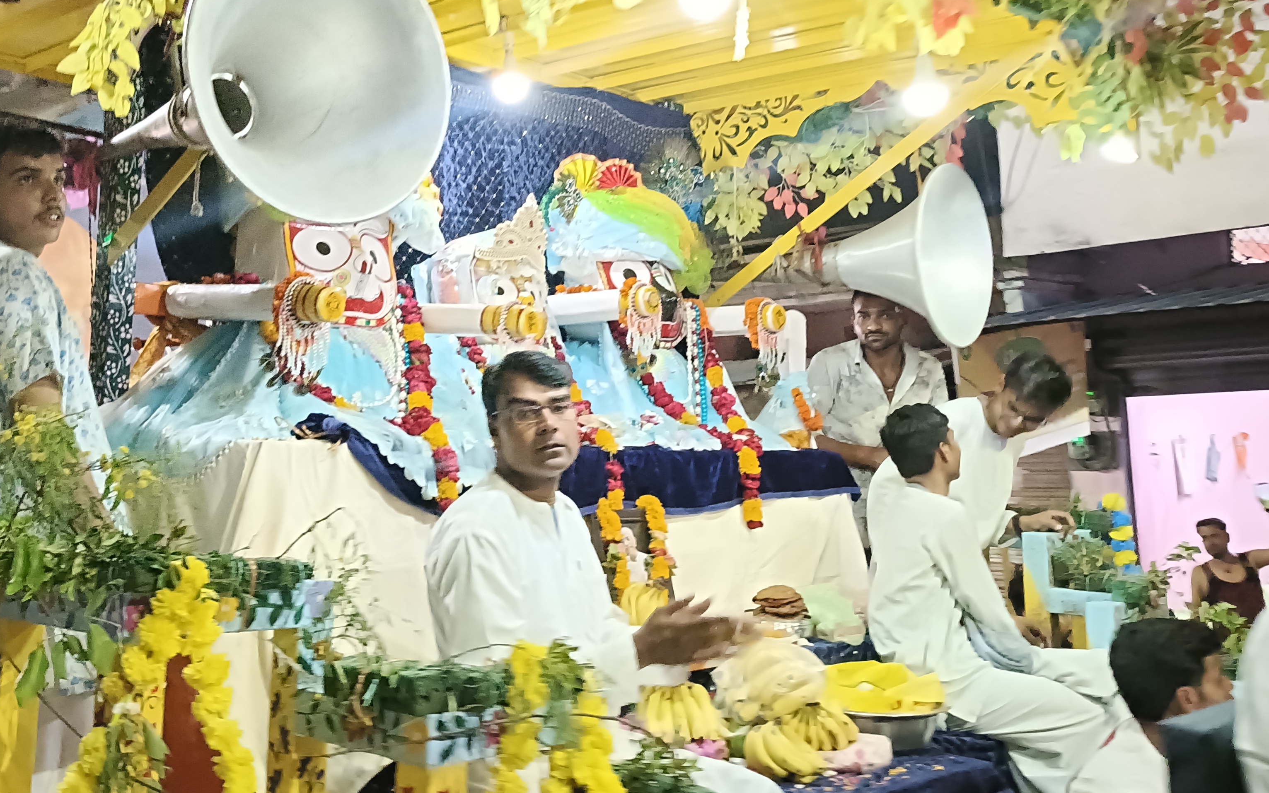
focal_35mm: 40
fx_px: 1384
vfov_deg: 31.8
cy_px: 289
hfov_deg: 49.0
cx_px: 504
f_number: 1.7
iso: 8225
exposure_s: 1/33.3
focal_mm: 4.7
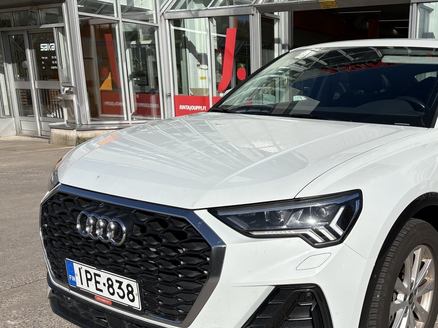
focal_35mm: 41
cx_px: 345
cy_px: 248
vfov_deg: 34.4
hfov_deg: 43.8
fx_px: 519
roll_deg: -1.5
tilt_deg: -15.6
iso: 50
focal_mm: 5.96
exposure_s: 1/8850
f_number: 1.6
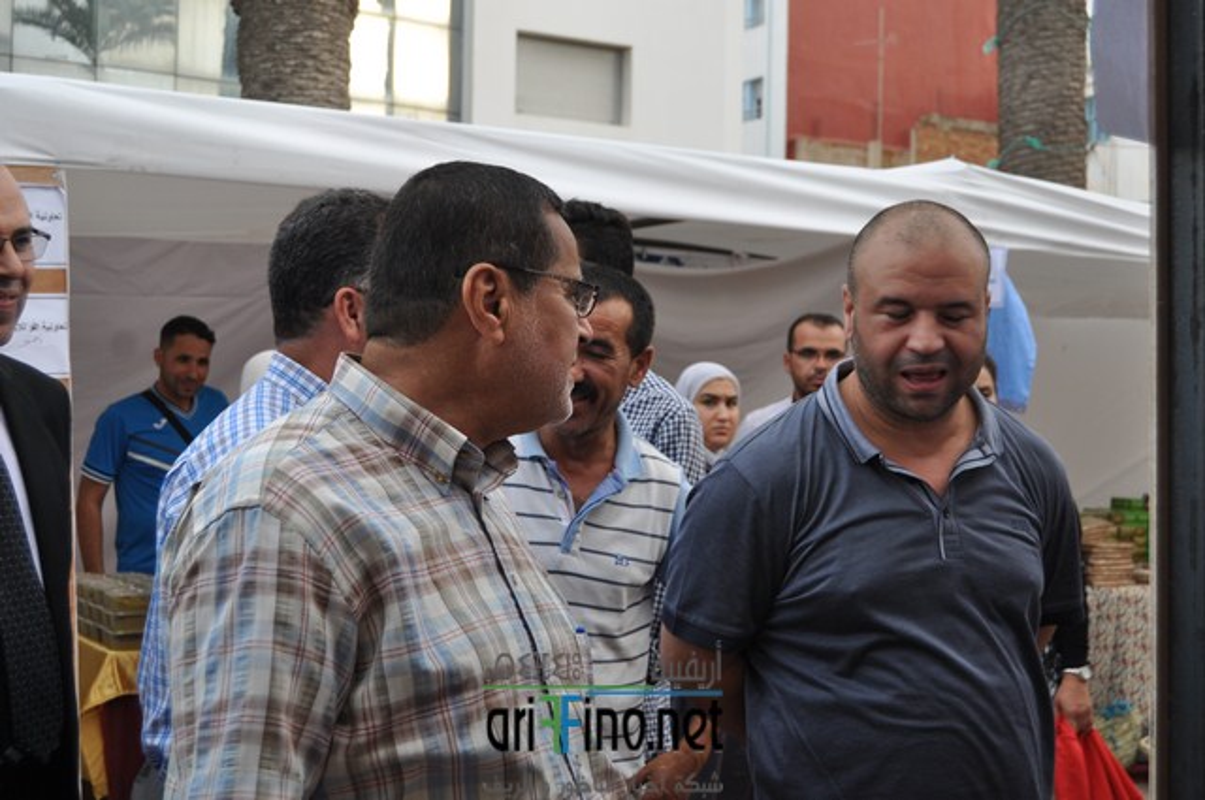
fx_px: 1705
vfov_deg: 26.4
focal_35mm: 51
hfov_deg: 38.9
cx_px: 602
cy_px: 400
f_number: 5.6
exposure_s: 1/125
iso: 280
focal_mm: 34
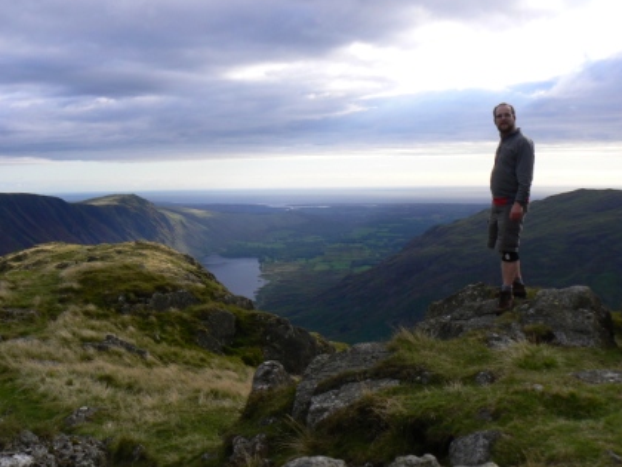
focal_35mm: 37
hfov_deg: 50.1
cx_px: 308
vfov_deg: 38.7
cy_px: 236
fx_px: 665
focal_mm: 6
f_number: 5.6
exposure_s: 1/400
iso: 80
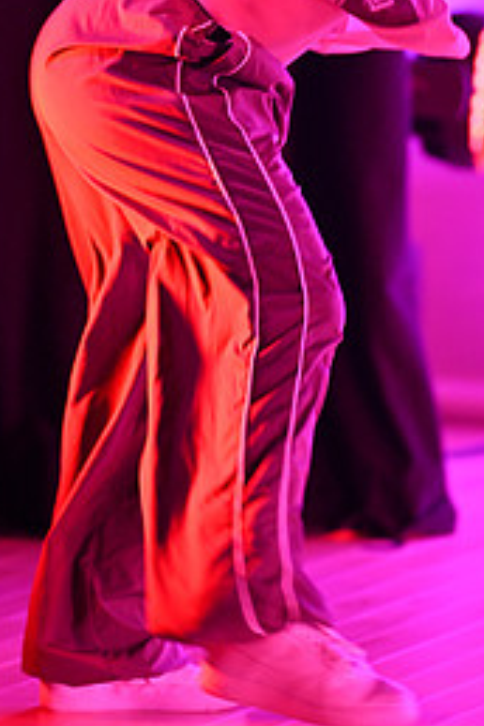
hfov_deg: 4.8
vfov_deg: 7.2
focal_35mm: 285
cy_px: -53
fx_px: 5747
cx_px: 321
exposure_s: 1/320
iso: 110
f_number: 1.2
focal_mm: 85
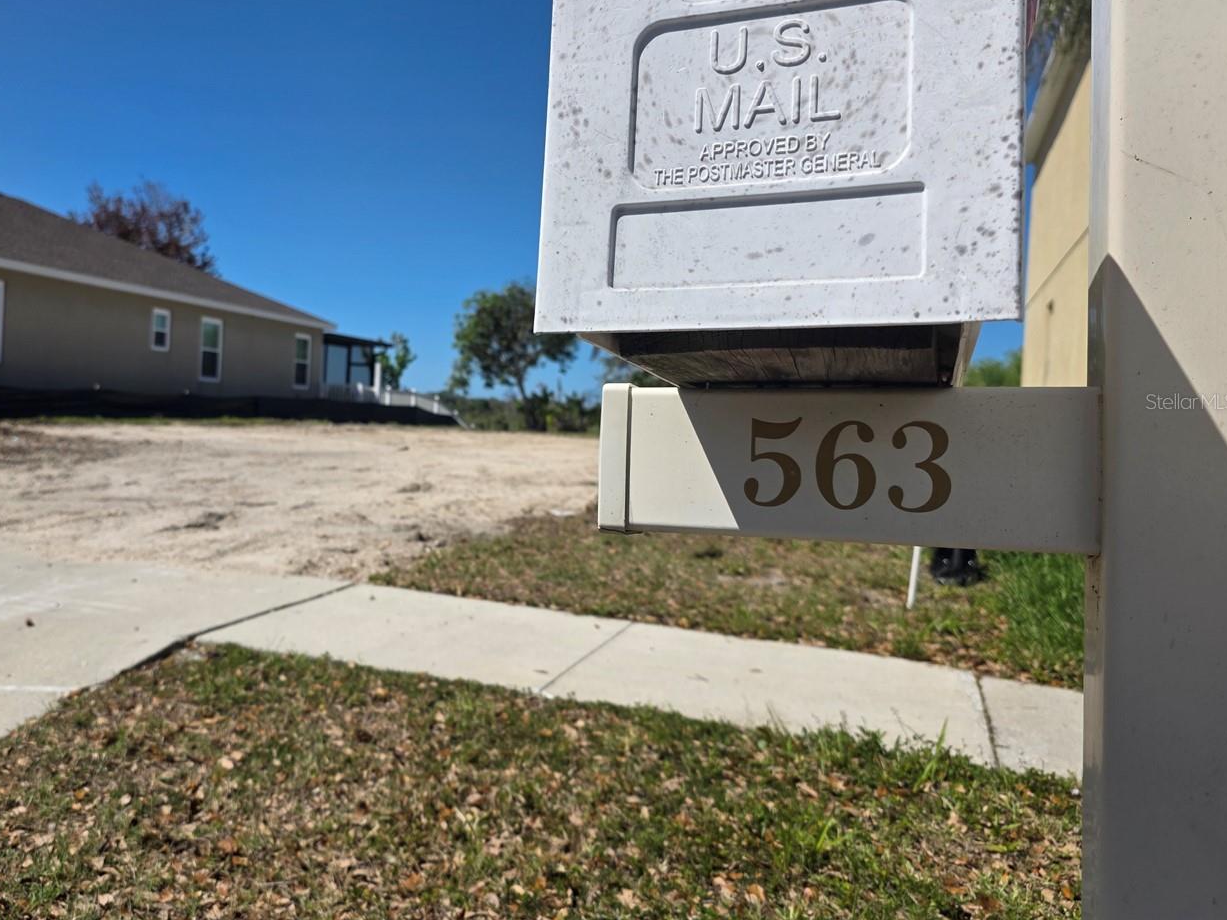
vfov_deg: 46.7
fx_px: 1063
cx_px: 440
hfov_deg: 59.0
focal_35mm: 30
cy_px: 401
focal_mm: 6.3
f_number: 1.7
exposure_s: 1/7944
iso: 64
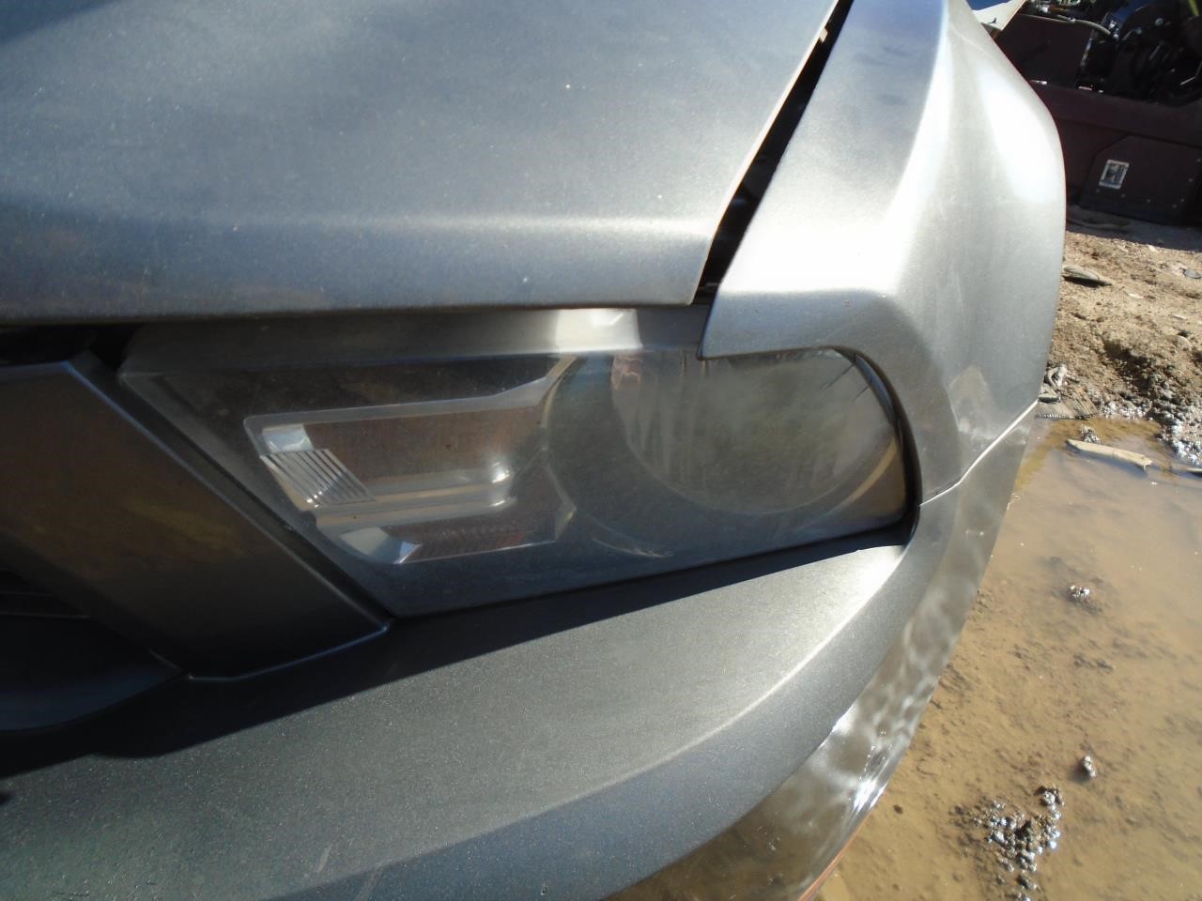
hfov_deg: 67.3
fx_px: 903
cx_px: 601
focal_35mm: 26
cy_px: 450
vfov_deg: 53.1
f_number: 3.2
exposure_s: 1/640
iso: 100
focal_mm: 4.6
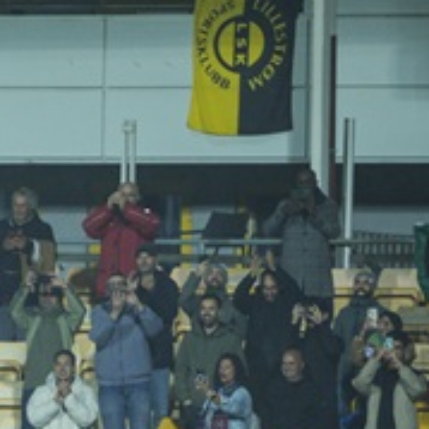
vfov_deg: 1.4
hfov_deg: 1.4
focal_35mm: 1237
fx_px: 17344
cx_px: -55
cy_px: 437
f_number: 2.8
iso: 3200
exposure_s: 1/800
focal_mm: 400
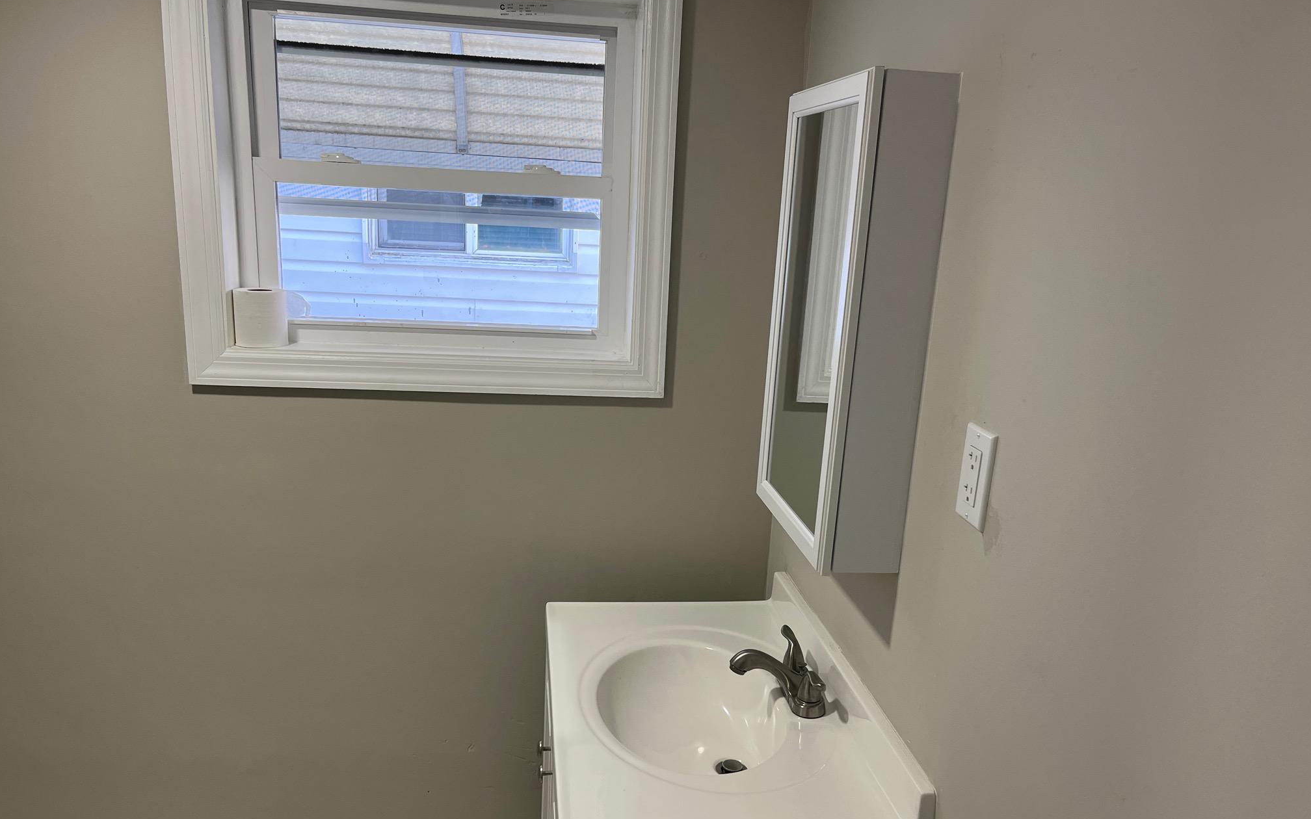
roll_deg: -2.5
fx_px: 1000
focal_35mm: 28
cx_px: 657
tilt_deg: -14.6
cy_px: 469
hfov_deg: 66.5
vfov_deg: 44.4
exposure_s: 1/120
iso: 100
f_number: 1.6
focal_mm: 5.1
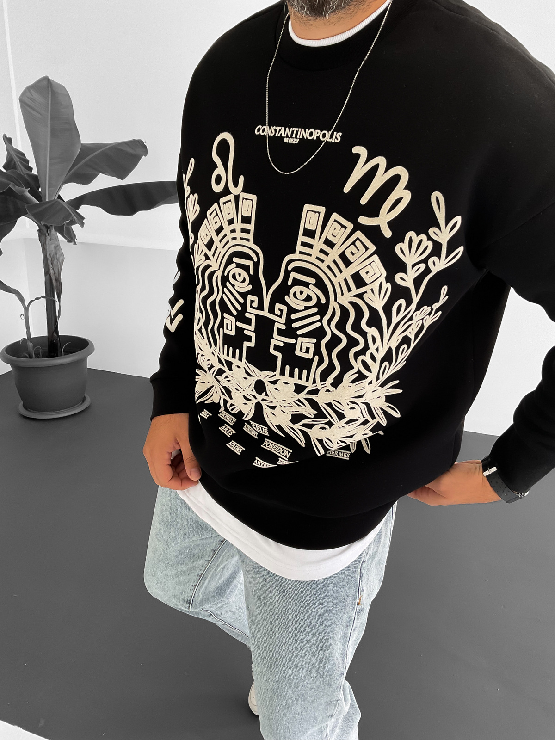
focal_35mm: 29
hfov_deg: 48.2
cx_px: 278
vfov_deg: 61.7
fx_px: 620
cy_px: 370
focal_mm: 3
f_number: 1.8
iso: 64
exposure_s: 1/100
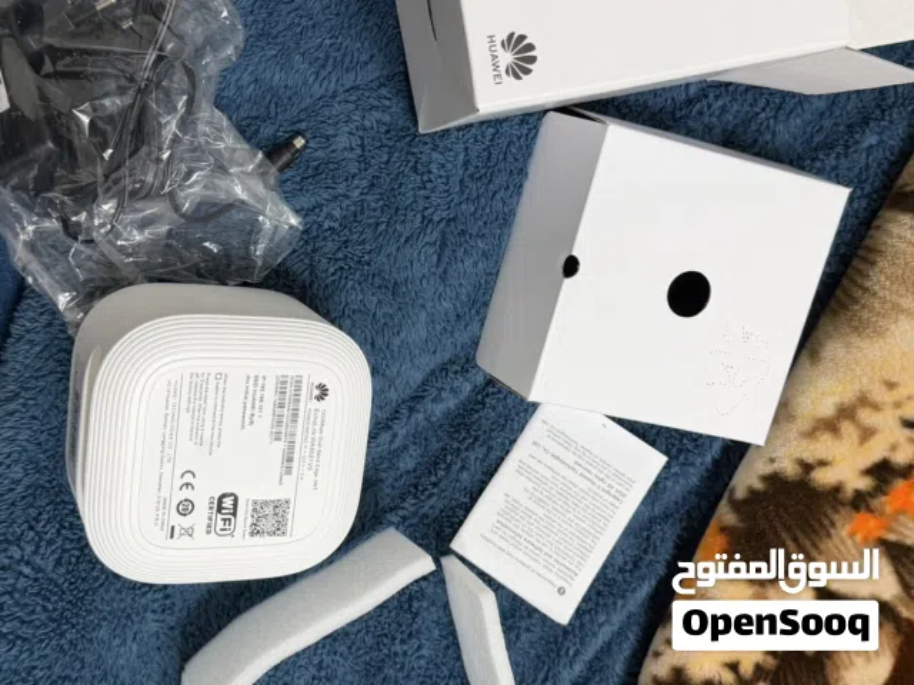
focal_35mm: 24
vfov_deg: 56.8
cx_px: 457
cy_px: 342
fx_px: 634
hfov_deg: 71.6
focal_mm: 6.76
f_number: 1.78
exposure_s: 1/50
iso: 125
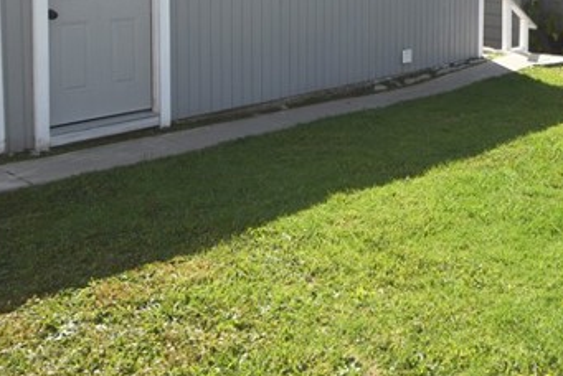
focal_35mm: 45
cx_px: 561
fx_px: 704
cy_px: -1
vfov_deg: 28.1
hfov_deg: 38.7
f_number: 7.1
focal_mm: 10
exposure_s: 1/200
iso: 100
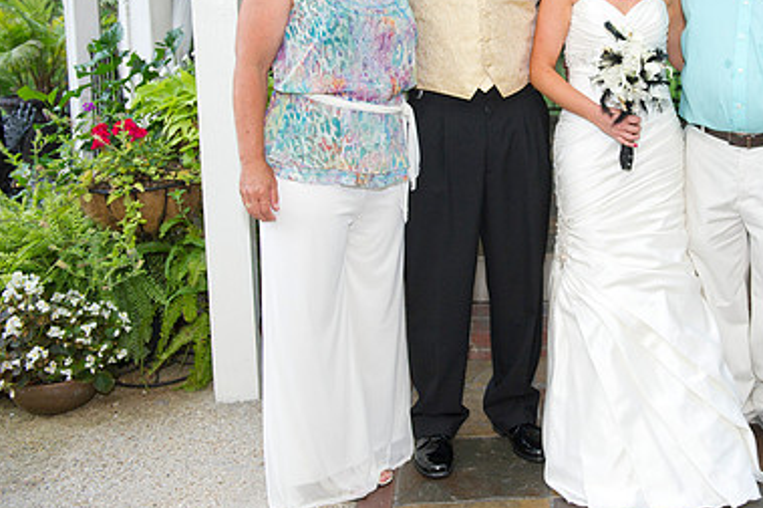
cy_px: 135
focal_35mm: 52
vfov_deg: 25.7
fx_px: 1101
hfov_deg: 37.3
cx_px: 576
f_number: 3.5
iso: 800
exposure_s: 1/100
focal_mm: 34
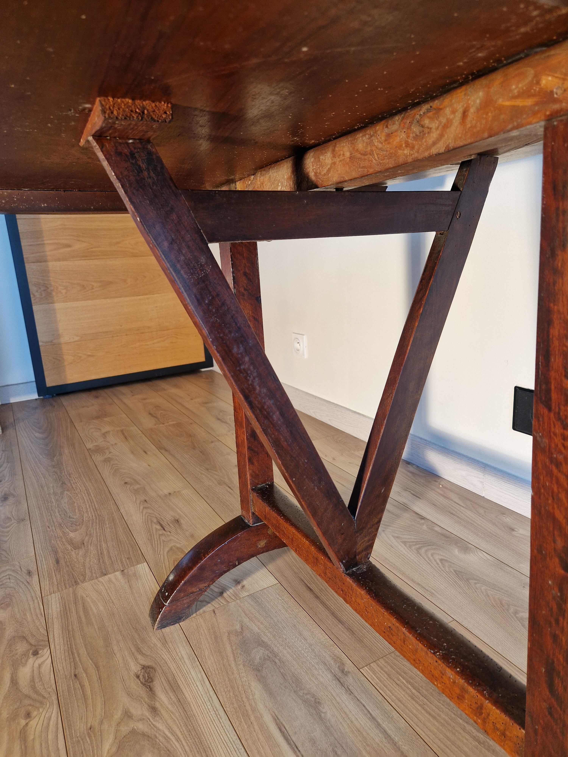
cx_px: 284
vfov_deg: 73.9
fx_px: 503
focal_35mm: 23
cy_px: 378
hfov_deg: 58.9
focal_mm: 5.4
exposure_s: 1/100
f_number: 1.8
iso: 100
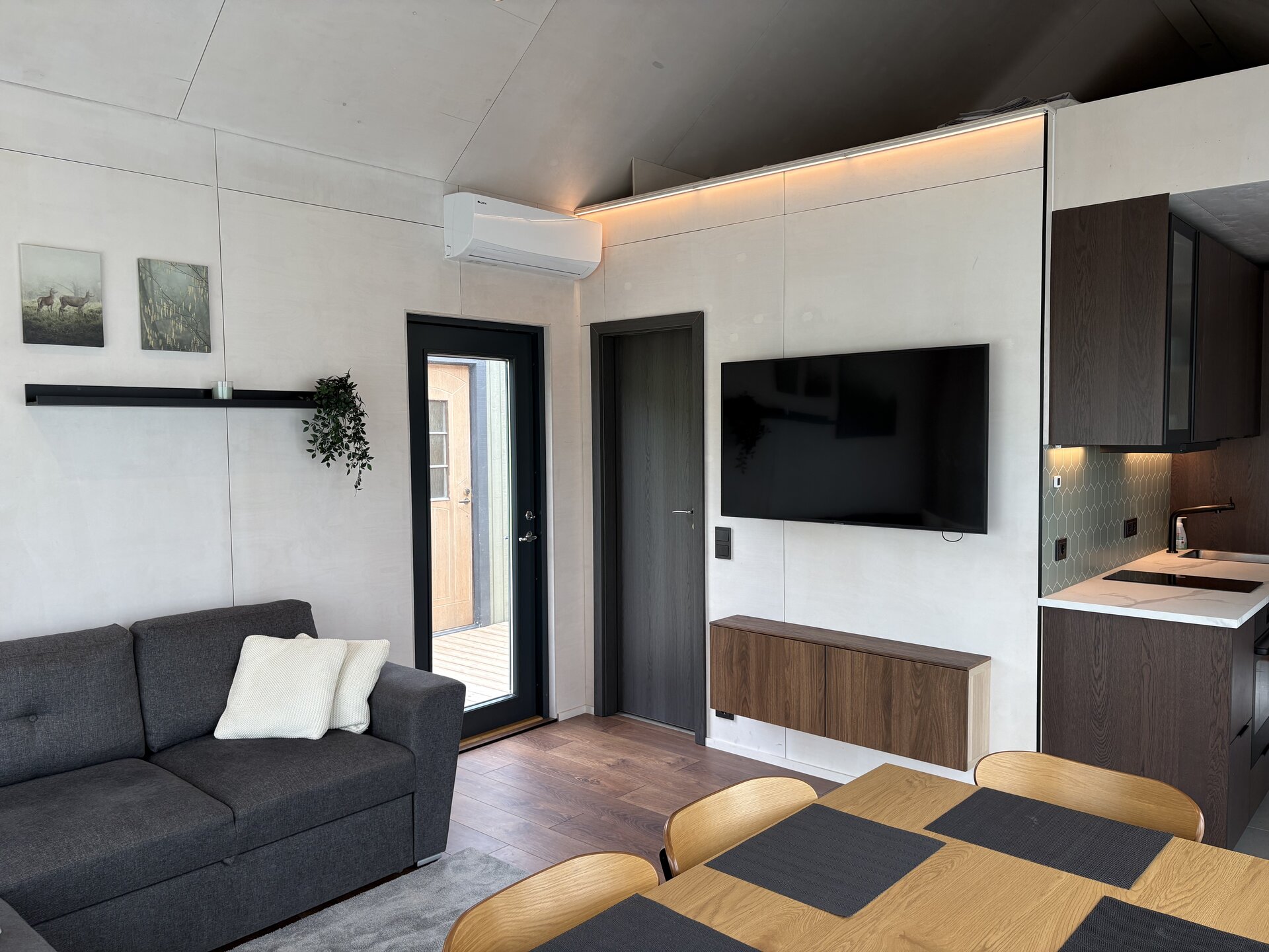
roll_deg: +0.6
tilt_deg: -4.0
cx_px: 634
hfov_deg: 67.3
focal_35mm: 26
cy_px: 476
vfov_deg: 53.1
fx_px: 953
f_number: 1.6
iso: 64
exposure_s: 1/200
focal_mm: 5.96
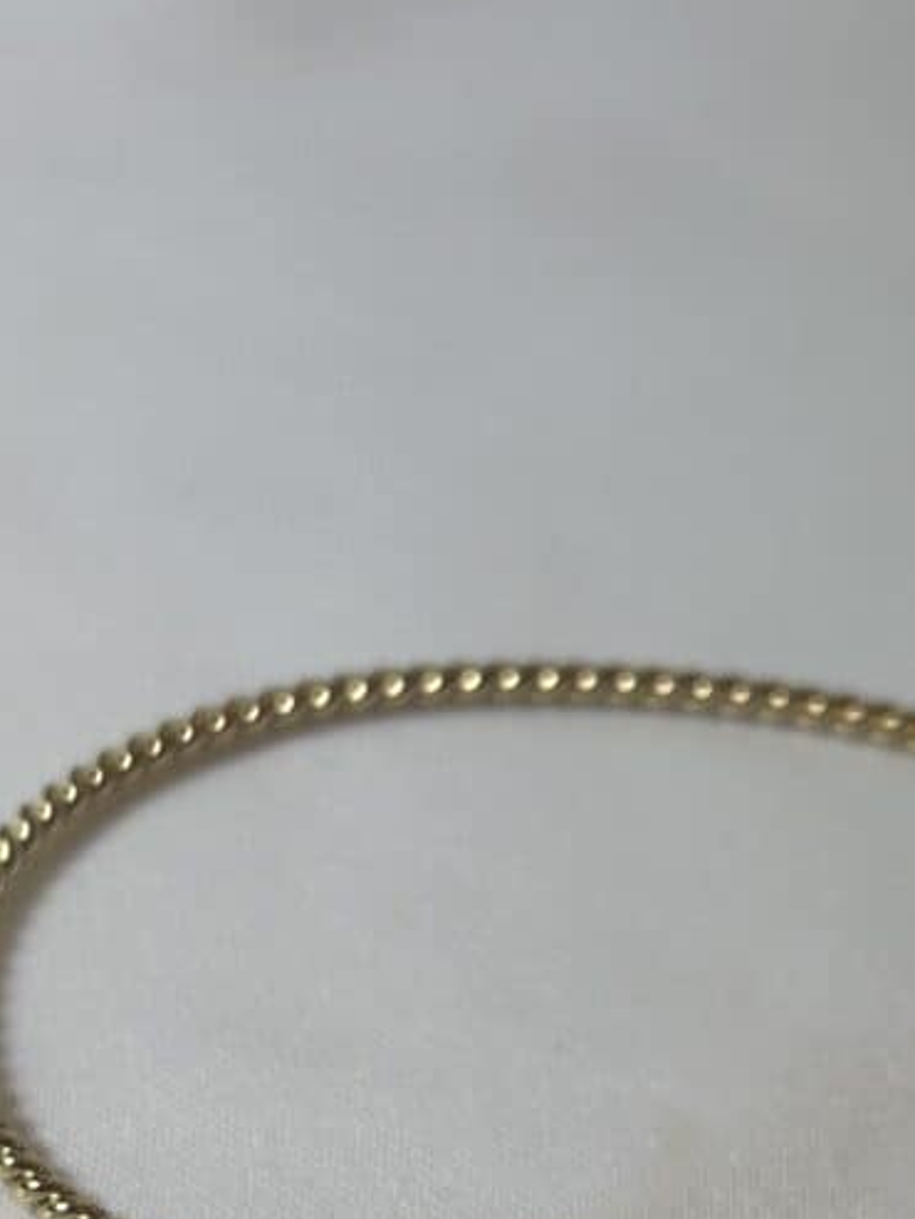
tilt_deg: -39.7
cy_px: 1088
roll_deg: -3.9
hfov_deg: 13.7
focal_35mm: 108
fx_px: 3805
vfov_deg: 17.9
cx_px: 670
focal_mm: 5.96
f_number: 1.6
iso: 32
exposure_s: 1/222
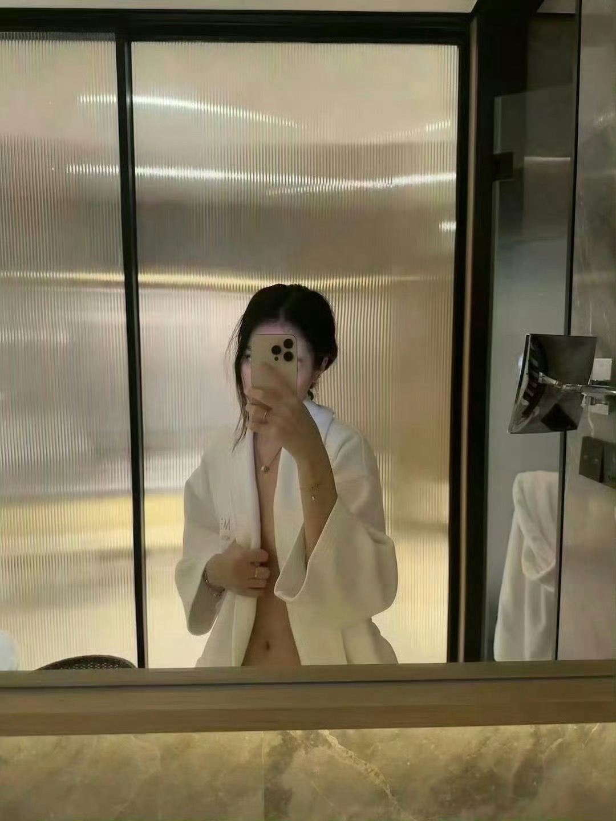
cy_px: 410
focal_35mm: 24
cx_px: 308
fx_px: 569
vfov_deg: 71.6
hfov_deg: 56.8
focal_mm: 6.76
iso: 800
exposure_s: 1/25
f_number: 1.78
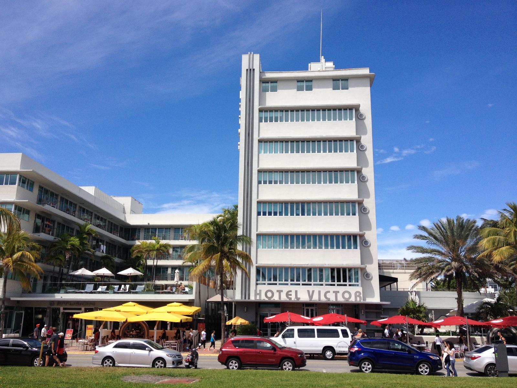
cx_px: 258
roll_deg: -0.6
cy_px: 194
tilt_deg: +10.9
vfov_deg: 40.7
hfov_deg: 52.6
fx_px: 523
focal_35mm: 35
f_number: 2.4
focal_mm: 4.28
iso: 50
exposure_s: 1/1905
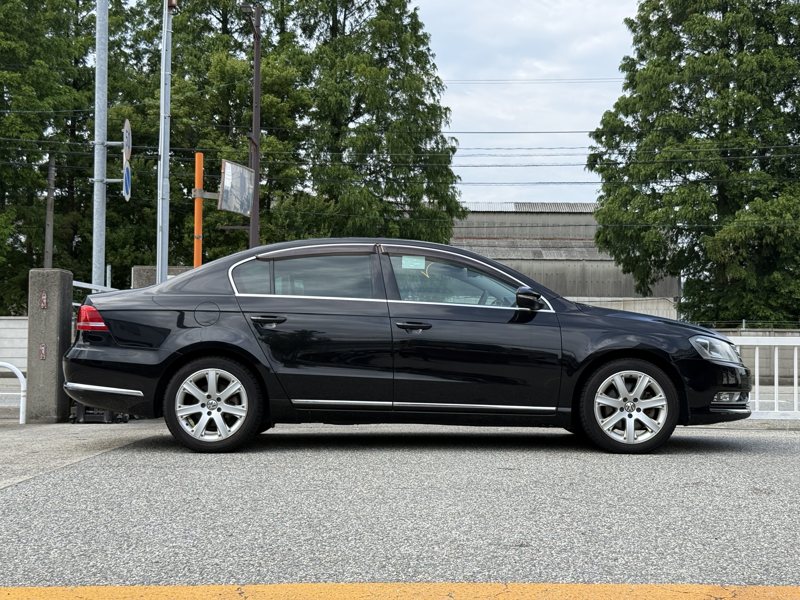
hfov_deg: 39.7
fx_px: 1109
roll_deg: -0.7
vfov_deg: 30.3
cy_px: 300
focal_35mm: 48
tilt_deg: +3.0
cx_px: 400
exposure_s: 1/1980
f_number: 1.78
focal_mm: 6.76
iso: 80
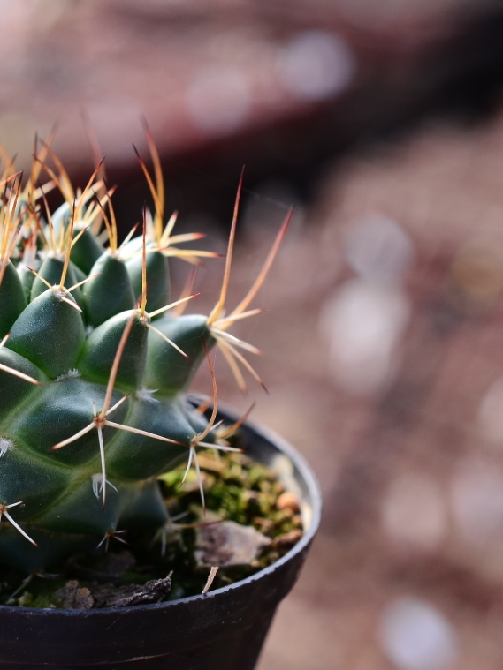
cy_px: 338
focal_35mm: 88
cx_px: 59
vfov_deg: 22.3
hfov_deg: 16.6
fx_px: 1705
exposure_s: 1/320
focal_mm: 40
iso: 200
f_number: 5.6
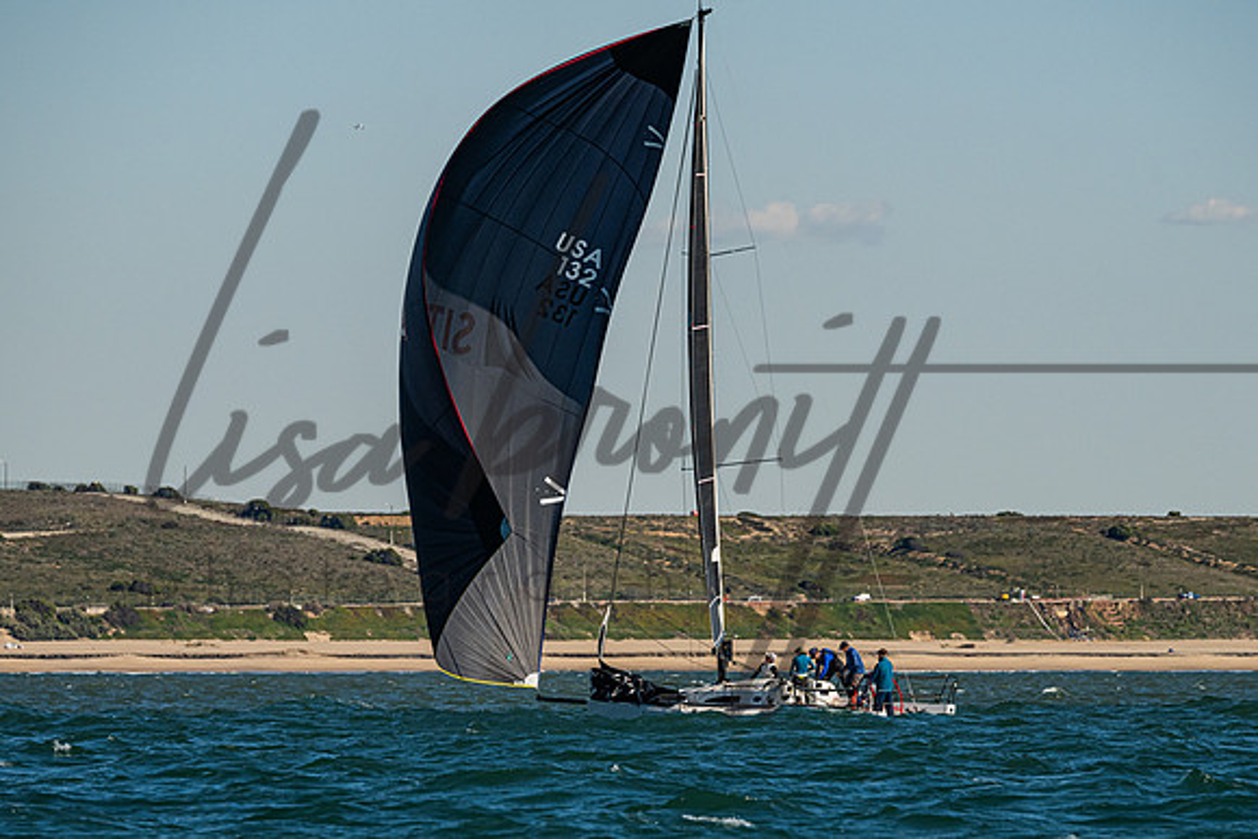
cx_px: 652
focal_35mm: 389
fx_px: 13583
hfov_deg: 5.3
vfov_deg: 3.5
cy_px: 558
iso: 400
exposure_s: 1/3200
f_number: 8
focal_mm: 290
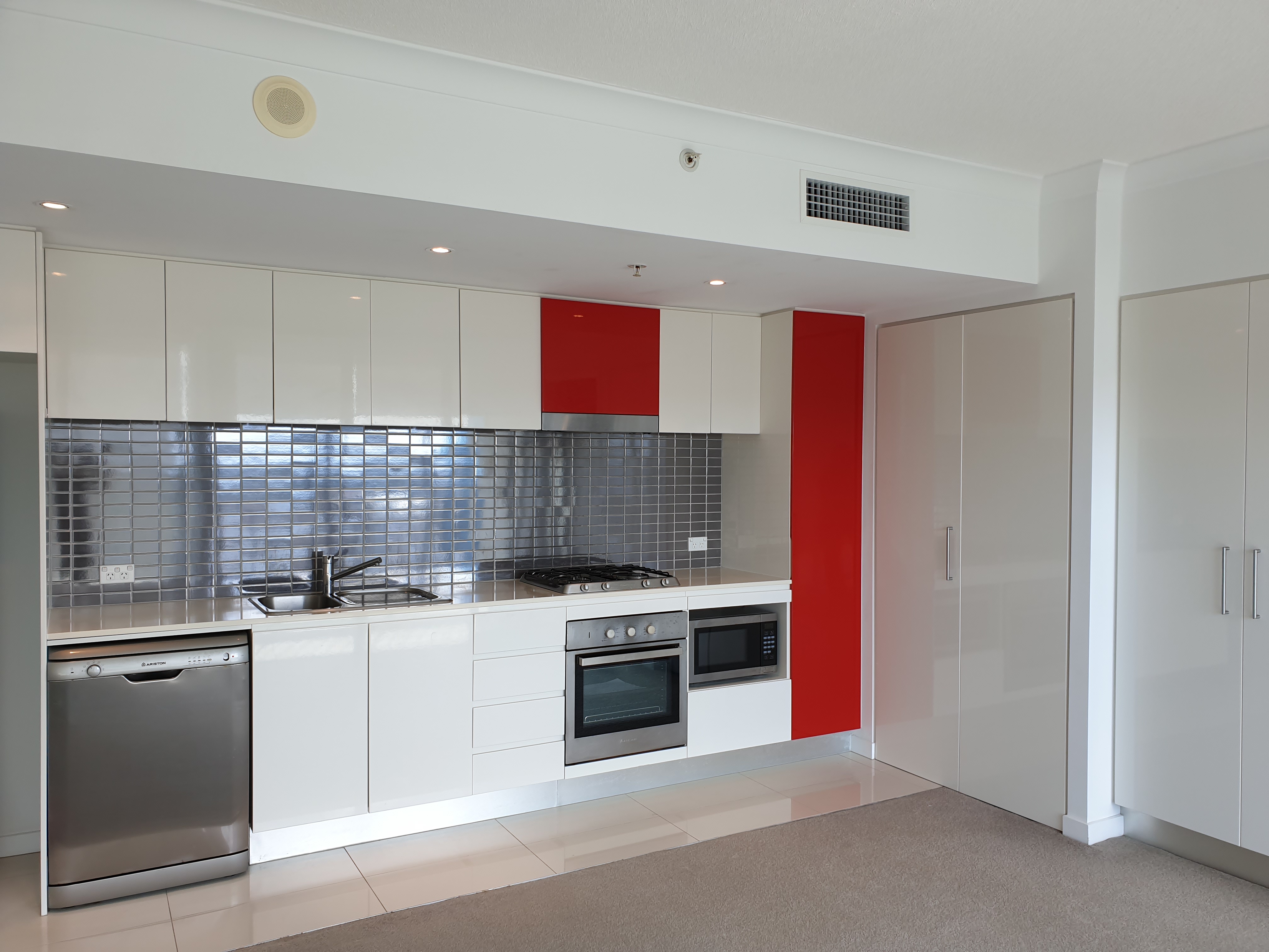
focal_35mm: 26
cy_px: 476
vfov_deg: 53.1
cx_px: 634
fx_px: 953
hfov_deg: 67.3
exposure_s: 1/114
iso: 50
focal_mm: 4.3
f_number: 2.4
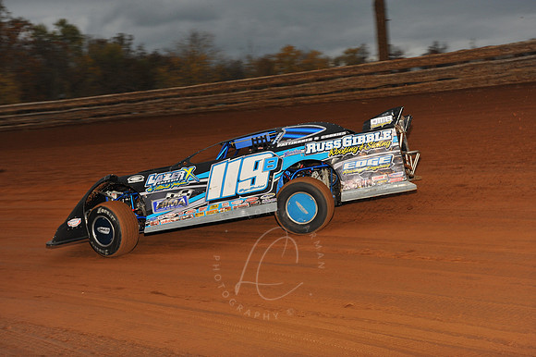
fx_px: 1042
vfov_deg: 19.4
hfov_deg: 28.9
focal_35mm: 70
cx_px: 268
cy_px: 178
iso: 800
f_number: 7.1
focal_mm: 70
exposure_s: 1/320
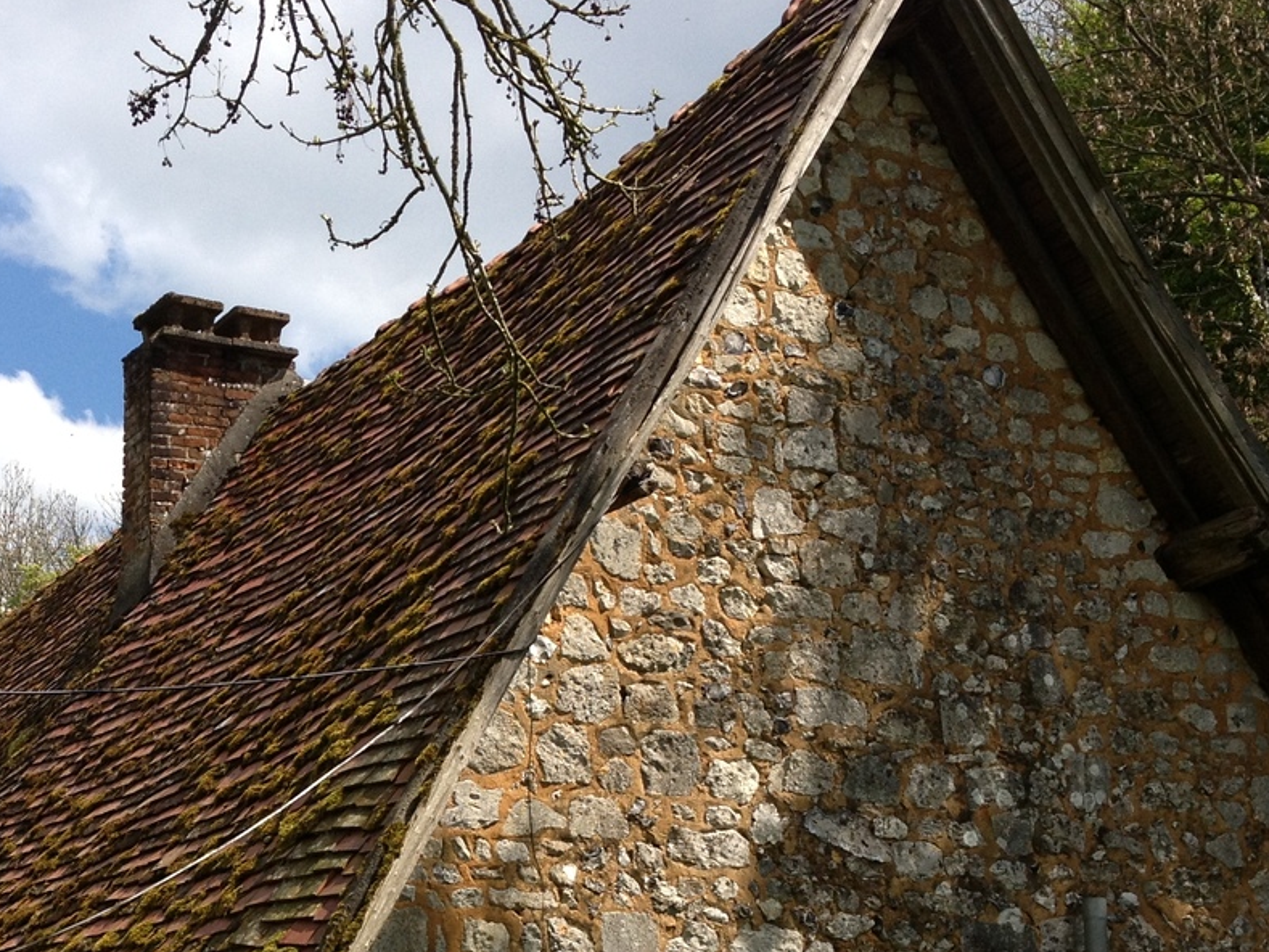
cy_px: 860
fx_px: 2603
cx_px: 278
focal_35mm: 71
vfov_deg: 20.3
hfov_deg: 26.9
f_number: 2.4
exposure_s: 1/1453
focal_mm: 4.28
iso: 64
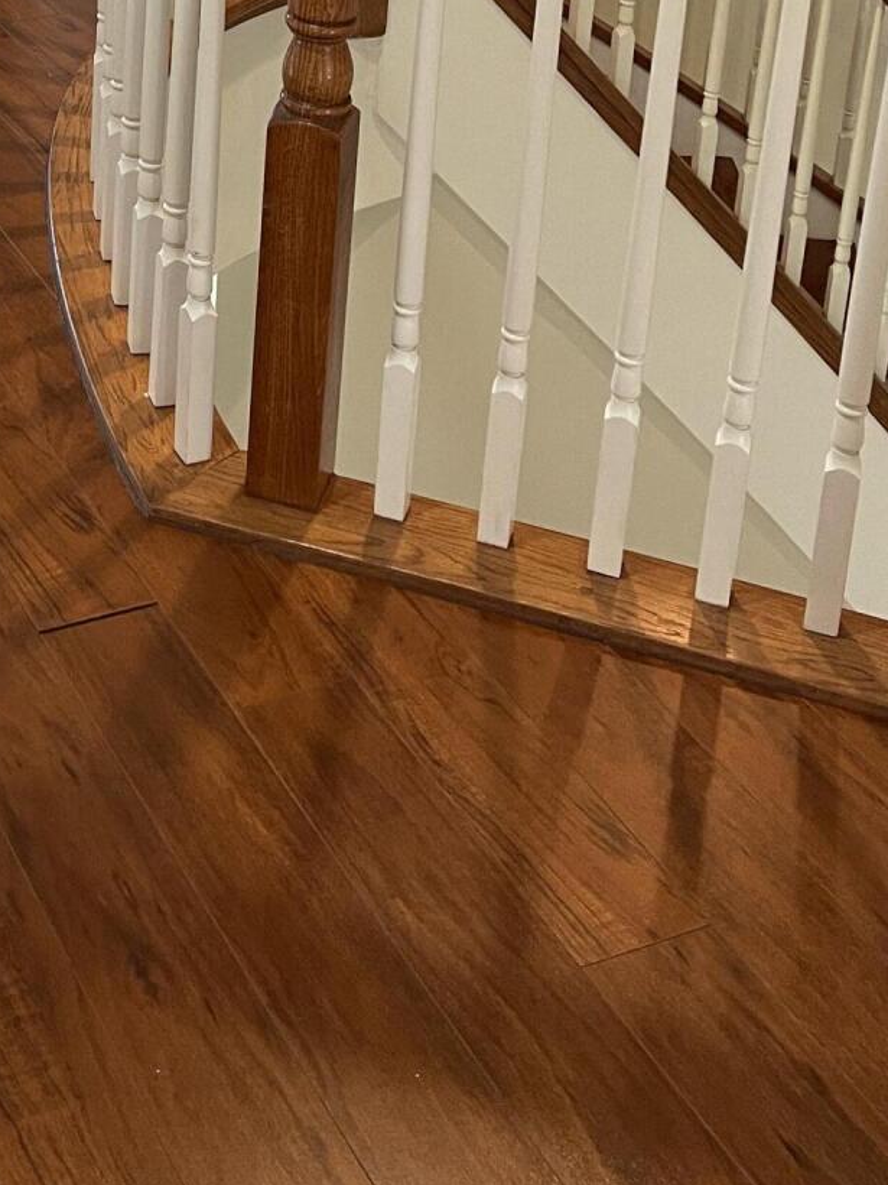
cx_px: 7
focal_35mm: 61
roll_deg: -1.3
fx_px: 2086
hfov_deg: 23.1
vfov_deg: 28.0
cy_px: -208
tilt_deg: -17.4
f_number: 1.6
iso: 125
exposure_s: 1/60
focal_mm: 5.1
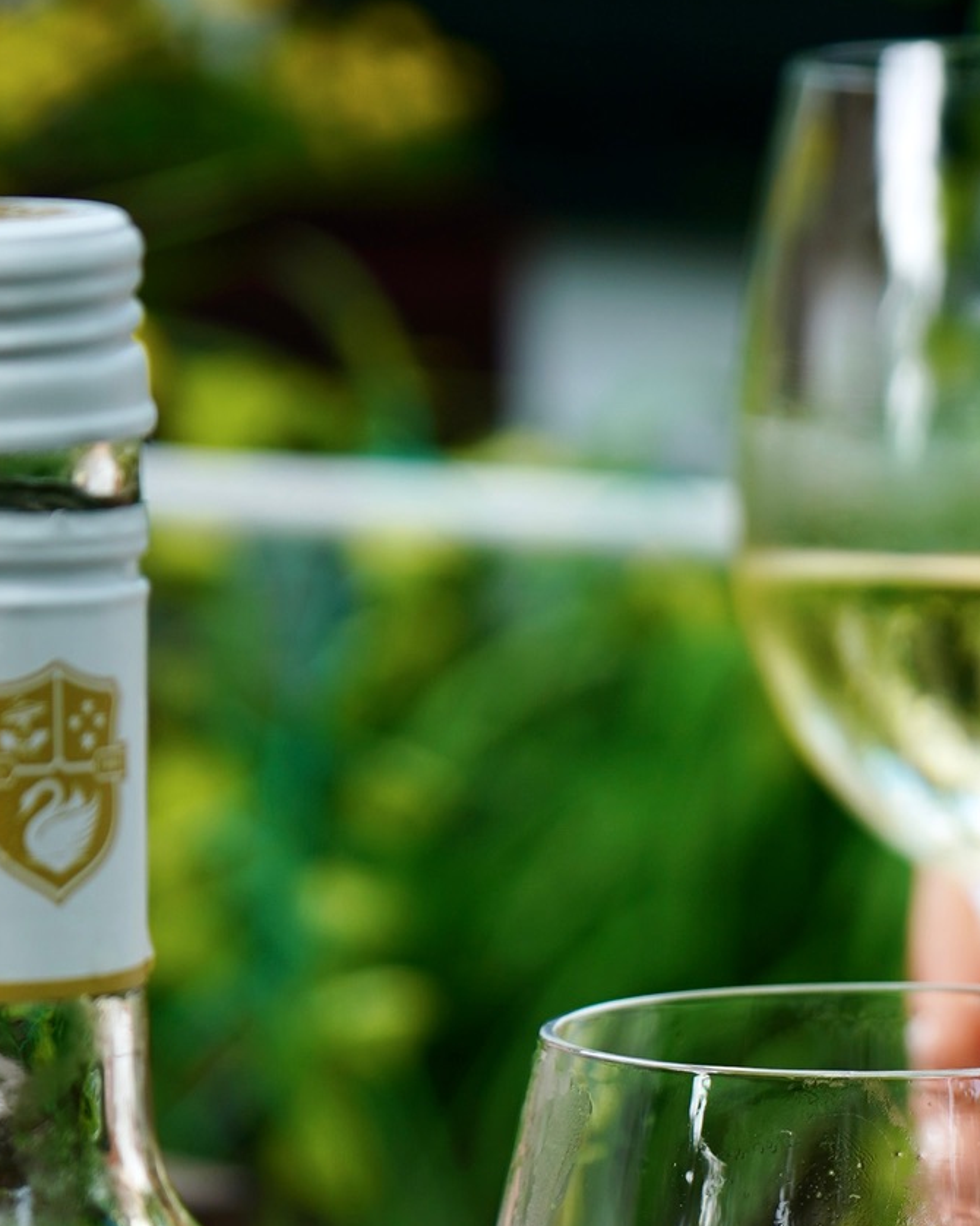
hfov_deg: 10.9
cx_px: 686
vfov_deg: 13.2
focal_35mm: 142
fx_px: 5150
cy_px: 1526
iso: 100
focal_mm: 55
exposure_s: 1/80
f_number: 5.6
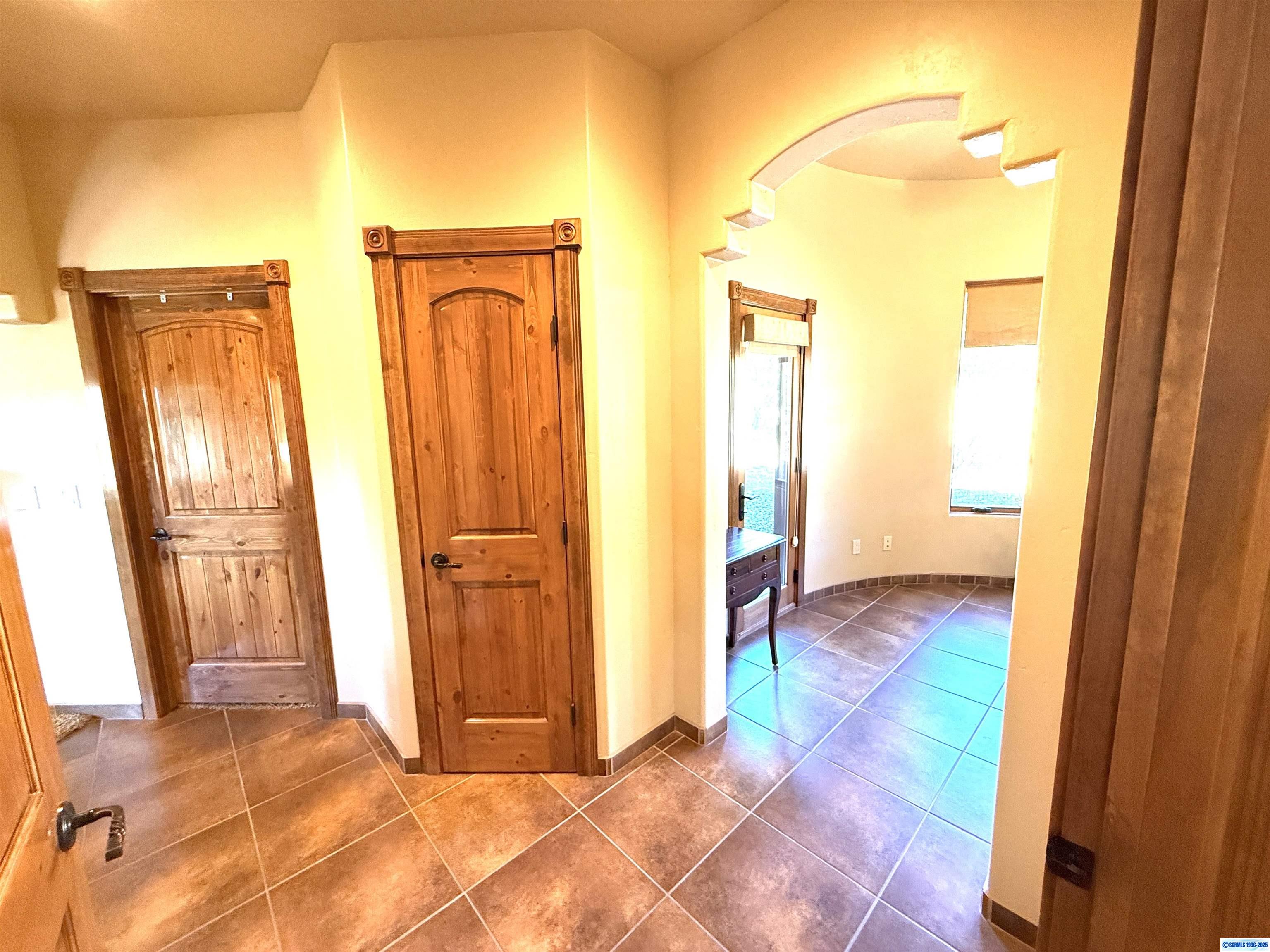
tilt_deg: -8.4
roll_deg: +1.2
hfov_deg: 102.1
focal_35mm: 14
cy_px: 476
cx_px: 635
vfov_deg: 85.7
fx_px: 514
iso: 400
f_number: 2.2
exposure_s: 1/60
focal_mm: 2.22
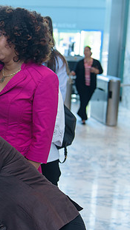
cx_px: -59
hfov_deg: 13.1
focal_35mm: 88
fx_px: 539
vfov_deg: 24.1
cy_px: 137
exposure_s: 1/200
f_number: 3.2
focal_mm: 45
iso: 800
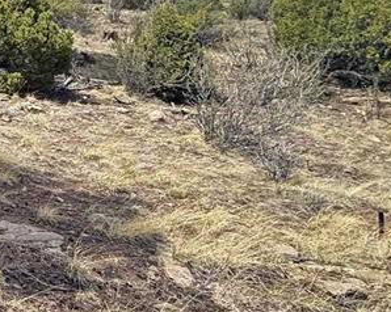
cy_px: 18
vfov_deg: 30.3
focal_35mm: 47
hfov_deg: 25.3
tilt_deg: +2.7
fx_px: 544
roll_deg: +1.1
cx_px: -243
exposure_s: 1/1235
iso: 50
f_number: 2.2
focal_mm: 2.22
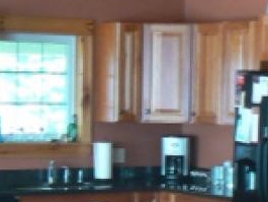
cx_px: 211
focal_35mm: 139
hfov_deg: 14.1
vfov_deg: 10.6
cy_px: 198
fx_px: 1077
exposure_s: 1/30
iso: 200
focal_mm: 6
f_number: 2.8
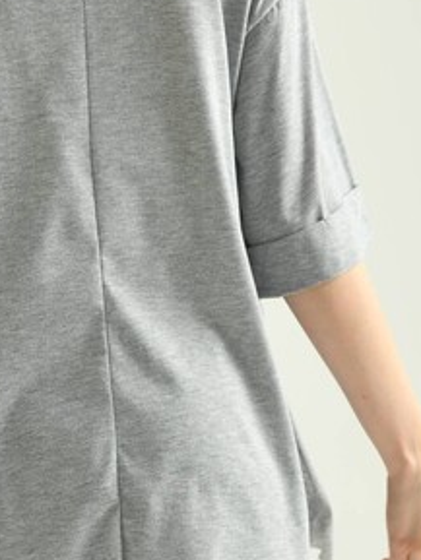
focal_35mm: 187
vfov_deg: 10.6
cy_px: 233
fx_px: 3030
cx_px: 89
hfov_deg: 7.9
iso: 125
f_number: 5.6
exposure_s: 1/160
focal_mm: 75
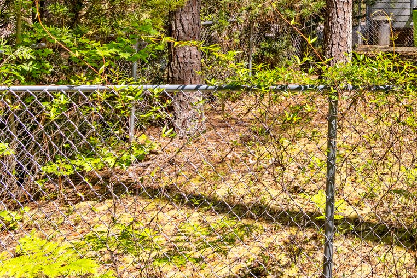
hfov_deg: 35.9
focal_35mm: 43
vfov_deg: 28.4
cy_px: -27
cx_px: 495
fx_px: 498
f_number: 7.1
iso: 250
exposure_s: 1/640
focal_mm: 16
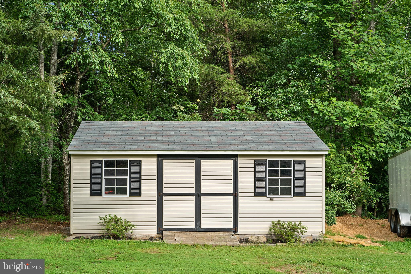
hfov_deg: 54.4
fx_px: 400
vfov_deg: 37.9
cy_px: 137
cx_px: 206
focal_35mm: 35
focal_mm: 35
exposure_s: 1/200
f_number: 8
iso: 400
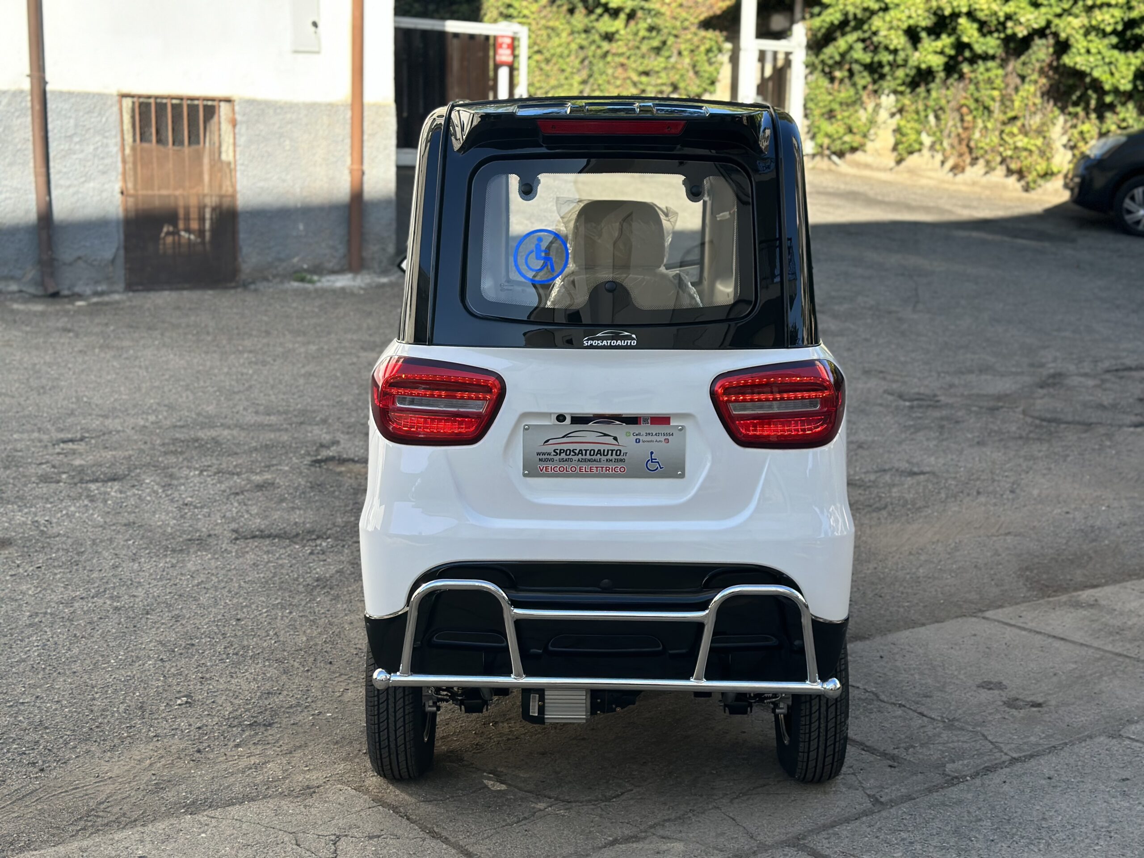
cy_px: 429
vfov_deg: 30.3
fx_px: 1586
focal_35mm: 48
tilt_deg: -8.3
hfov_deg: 39.7
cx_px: 572
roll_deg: -1.1
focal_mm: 6.86
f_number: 1.78
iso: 80
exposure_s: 1/1541
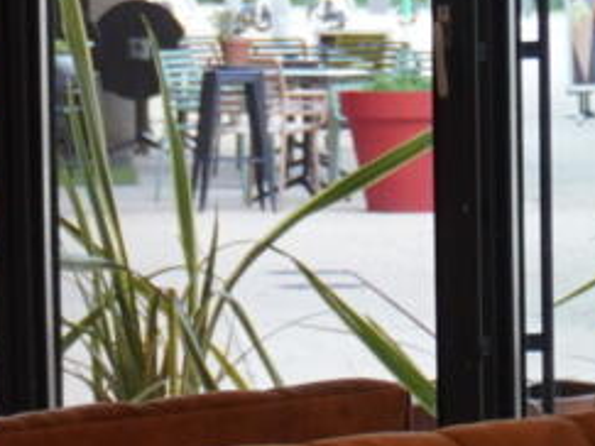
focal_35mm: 355
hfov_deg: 5.5
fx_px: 6102
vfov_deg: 4.2
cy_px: 365
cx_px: 1004
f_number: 5.6
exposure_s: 1/60
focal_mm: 37
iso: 320
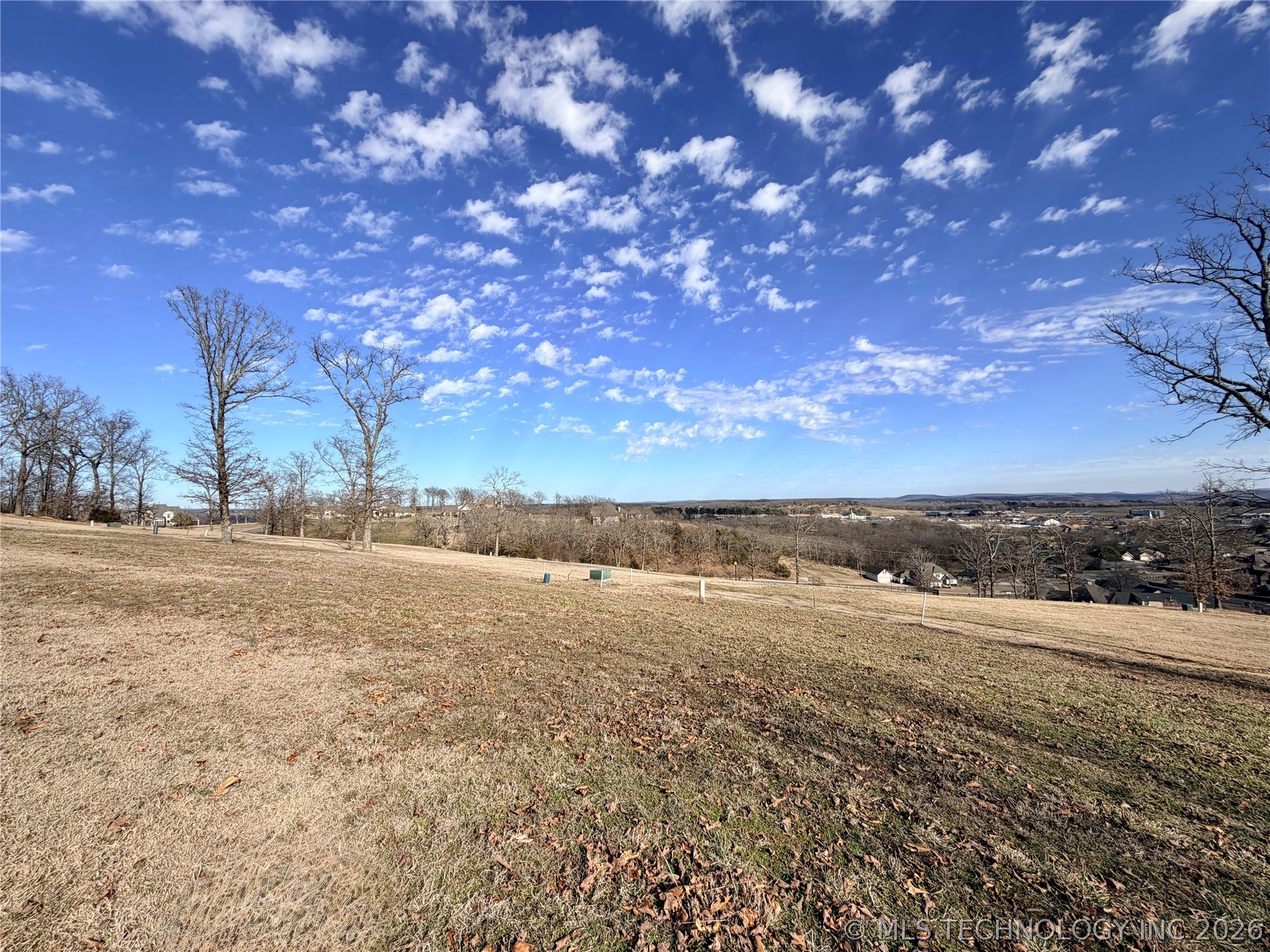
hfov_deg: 102.1
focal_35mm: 14
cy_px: 476
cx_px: 635
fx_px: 514
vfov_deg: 85.7
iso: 20
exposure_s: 1/955
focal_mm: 2.22
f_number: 2.2
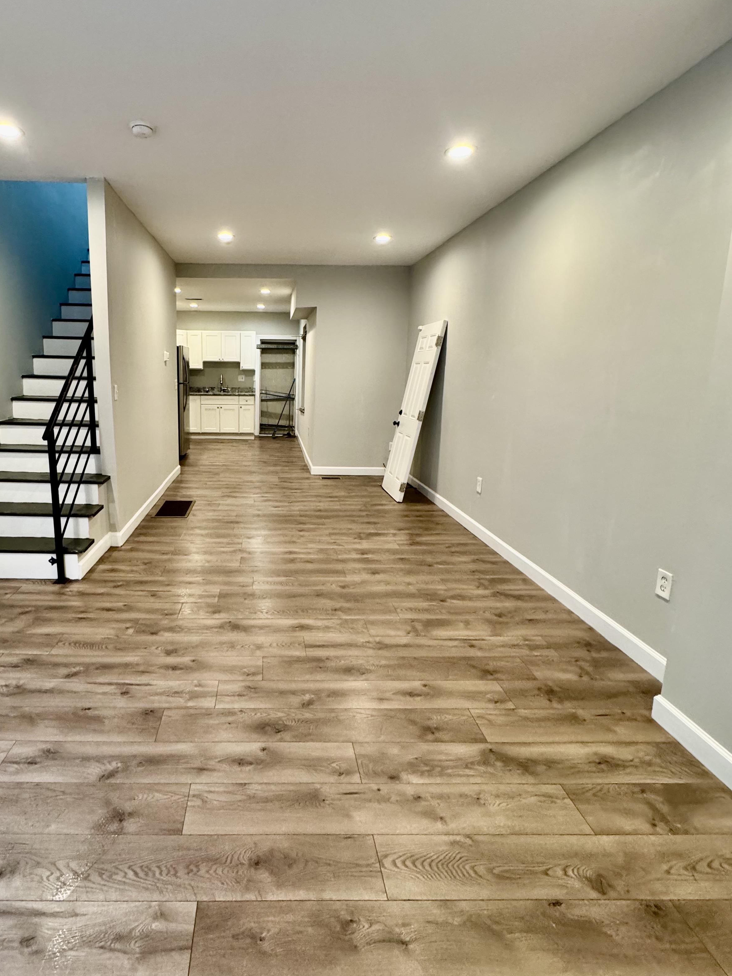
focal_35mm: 18
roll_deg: -1.0
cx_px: 269
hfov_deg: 70.3
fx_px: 508
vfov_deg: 87.6
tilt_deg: -9.9
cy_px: 454
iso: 320
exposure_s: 1/60
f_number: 2.2
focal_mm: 2.22
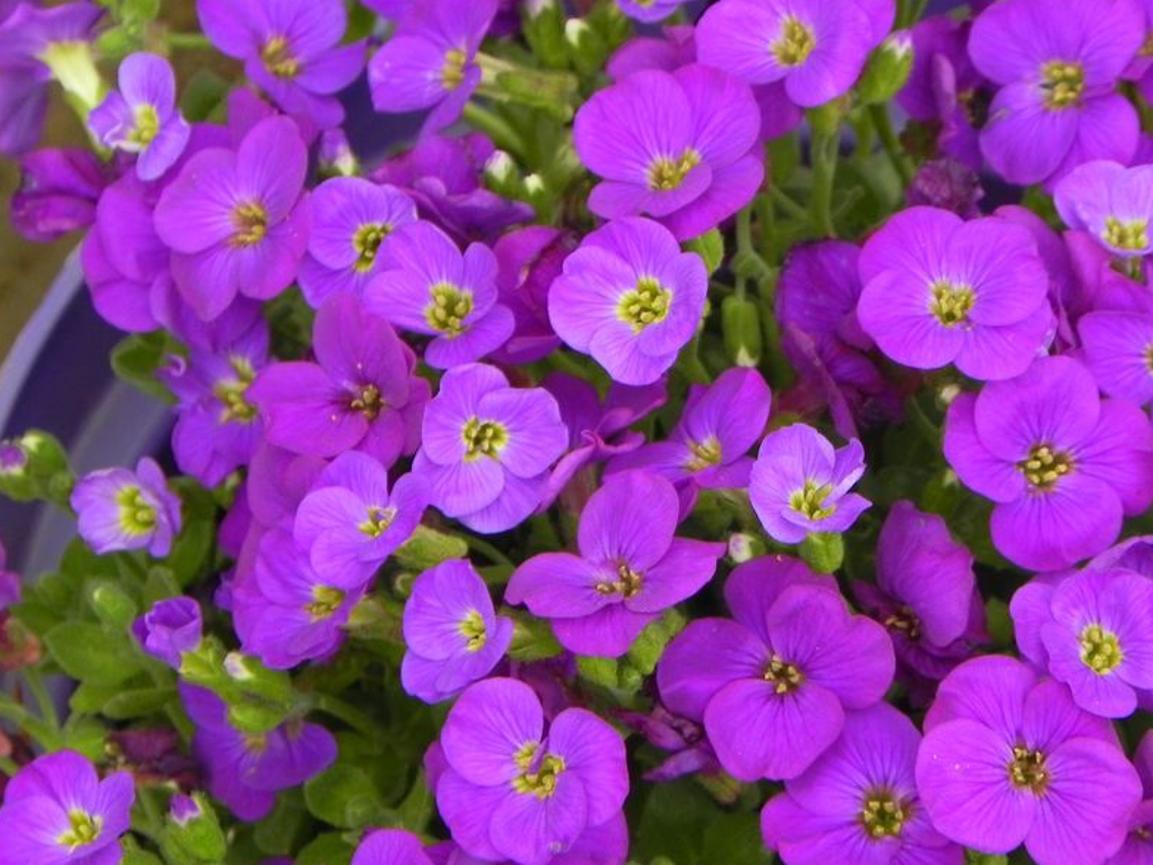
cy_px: 508
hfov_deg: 5.9
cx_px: 754
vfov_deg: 4.4
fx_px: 11192
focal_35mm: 336
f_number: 5
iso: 160
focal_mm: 44
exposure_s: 1/400
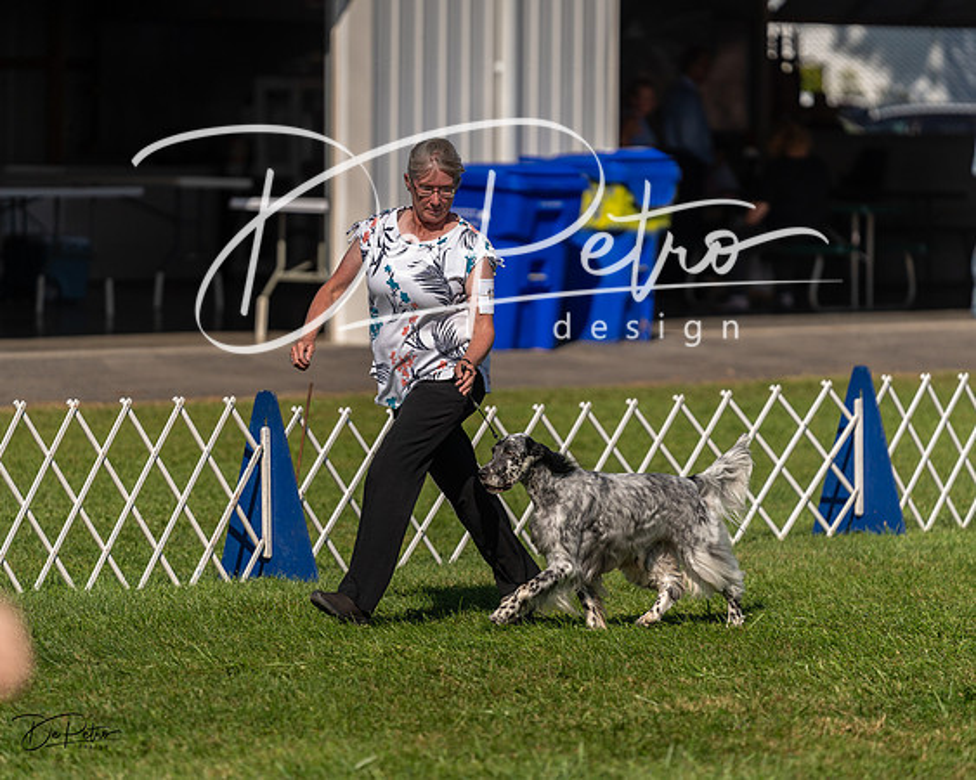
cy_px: 390
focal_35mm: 225
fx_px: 6504
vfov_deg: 6.9
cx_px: 488
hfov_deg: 8.6
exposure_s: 1/3200
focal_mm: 200
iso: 200
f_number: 3.2
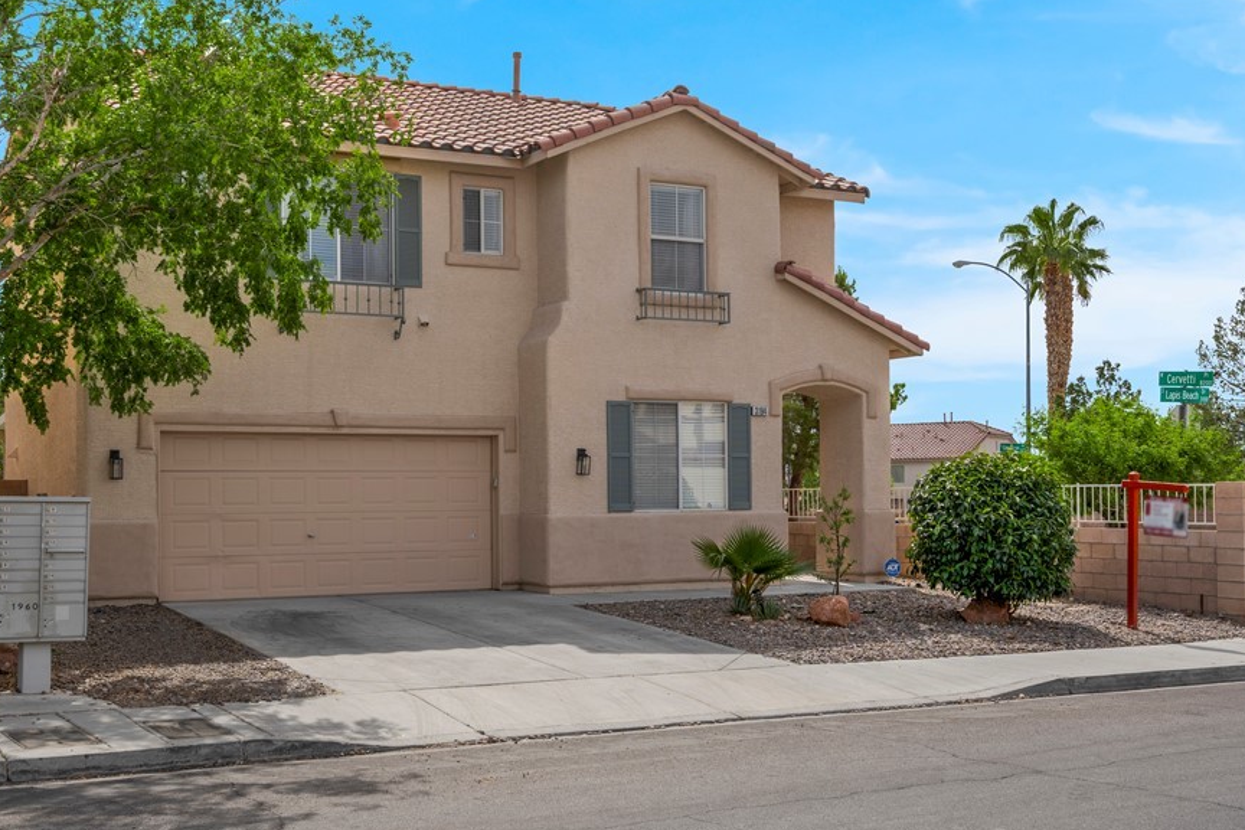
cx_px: 594
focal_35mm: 44
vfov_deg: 30.5
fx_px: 1522
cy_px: 438
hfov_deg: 44.5
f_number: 9
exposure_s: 1/250
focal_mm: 35
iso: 100
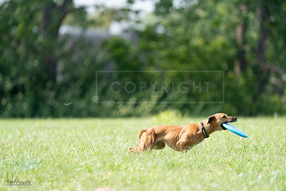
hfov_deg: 4.8
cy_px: 96
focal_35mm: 426
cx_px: 143
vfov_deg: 3.2
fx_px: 3385
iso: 2500
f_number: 6.3
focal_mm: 426
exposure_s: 1/4000
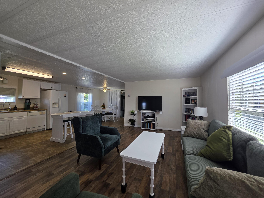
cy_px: 99
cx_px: 132
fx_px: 99
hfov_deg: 106.2
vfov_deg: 89.9
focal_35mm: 13
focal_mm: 2.2
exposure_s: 1/120
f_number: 1.9
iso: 32
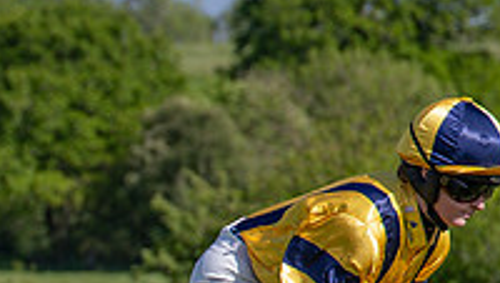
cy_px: 683
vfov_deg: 2.2
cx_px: -270
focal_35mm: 552
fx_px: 7326
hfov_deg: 3.9
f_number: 2.8
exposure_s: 1/2000
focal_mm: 74
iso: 80
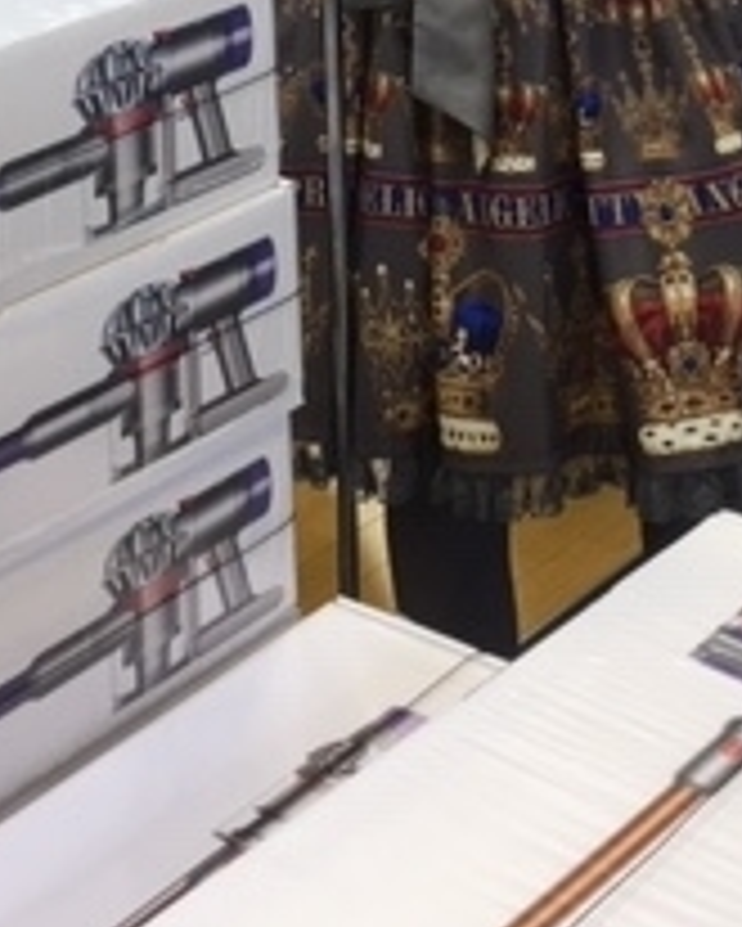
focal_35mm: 88
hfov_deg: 17.3
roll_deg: +0.4
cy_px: -148
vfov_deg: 20.5
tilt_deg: -13.7
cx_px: 625
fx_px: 2414
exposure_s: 1/60
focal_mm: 4.15
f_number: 2.2
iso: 32
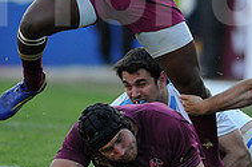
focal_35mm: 1382
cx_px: 99
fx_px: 9650
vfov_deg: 1.0
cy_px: -19
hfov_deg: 1.5
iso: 500
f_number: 2.8
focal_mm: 300
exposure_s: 1/640
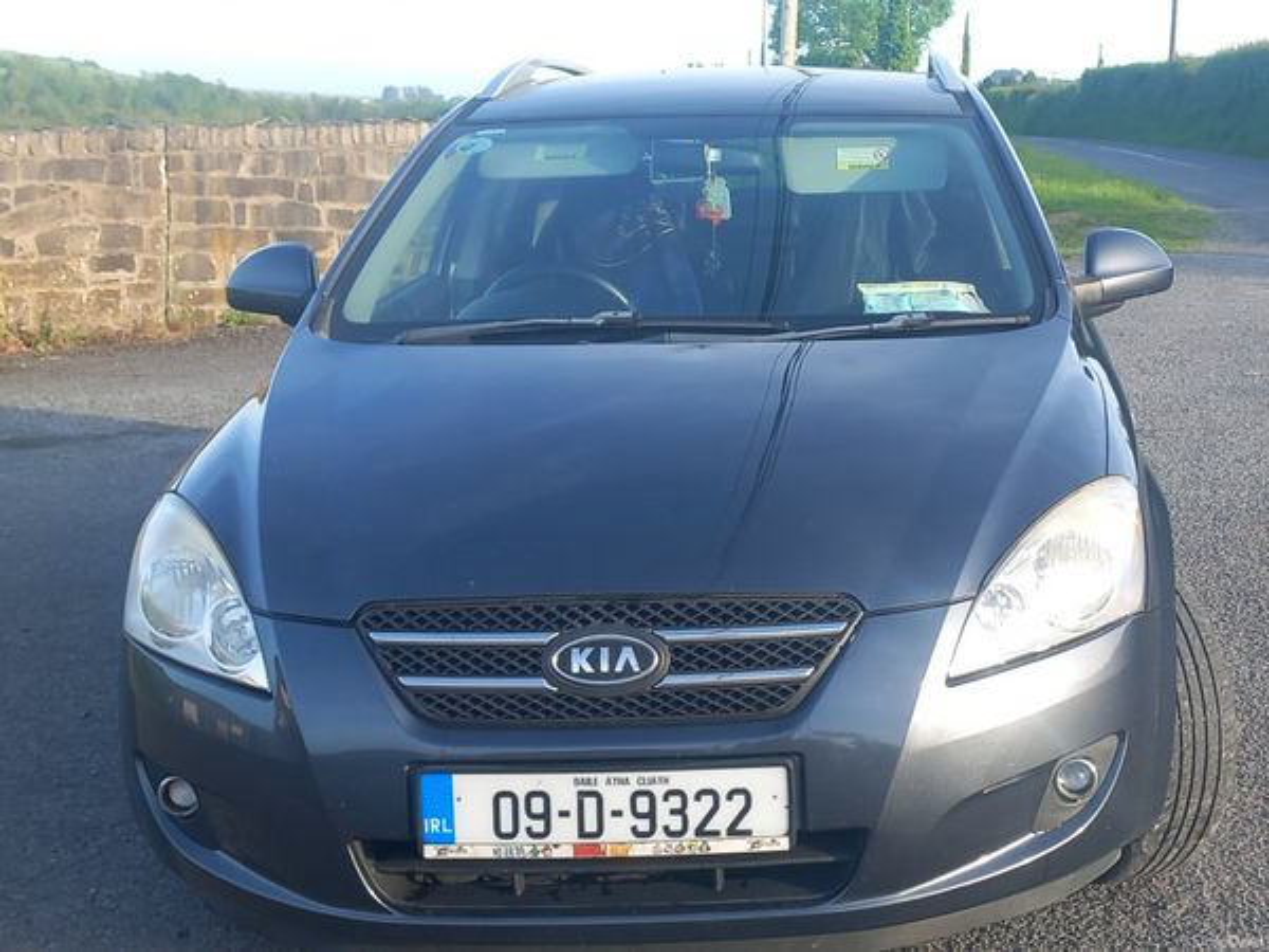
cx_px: 634
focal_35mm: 27
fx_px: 990
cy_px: 476
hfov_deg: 65.3
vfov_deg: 51.4
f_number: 1.8
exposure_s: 1/101
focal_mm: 4
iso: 20
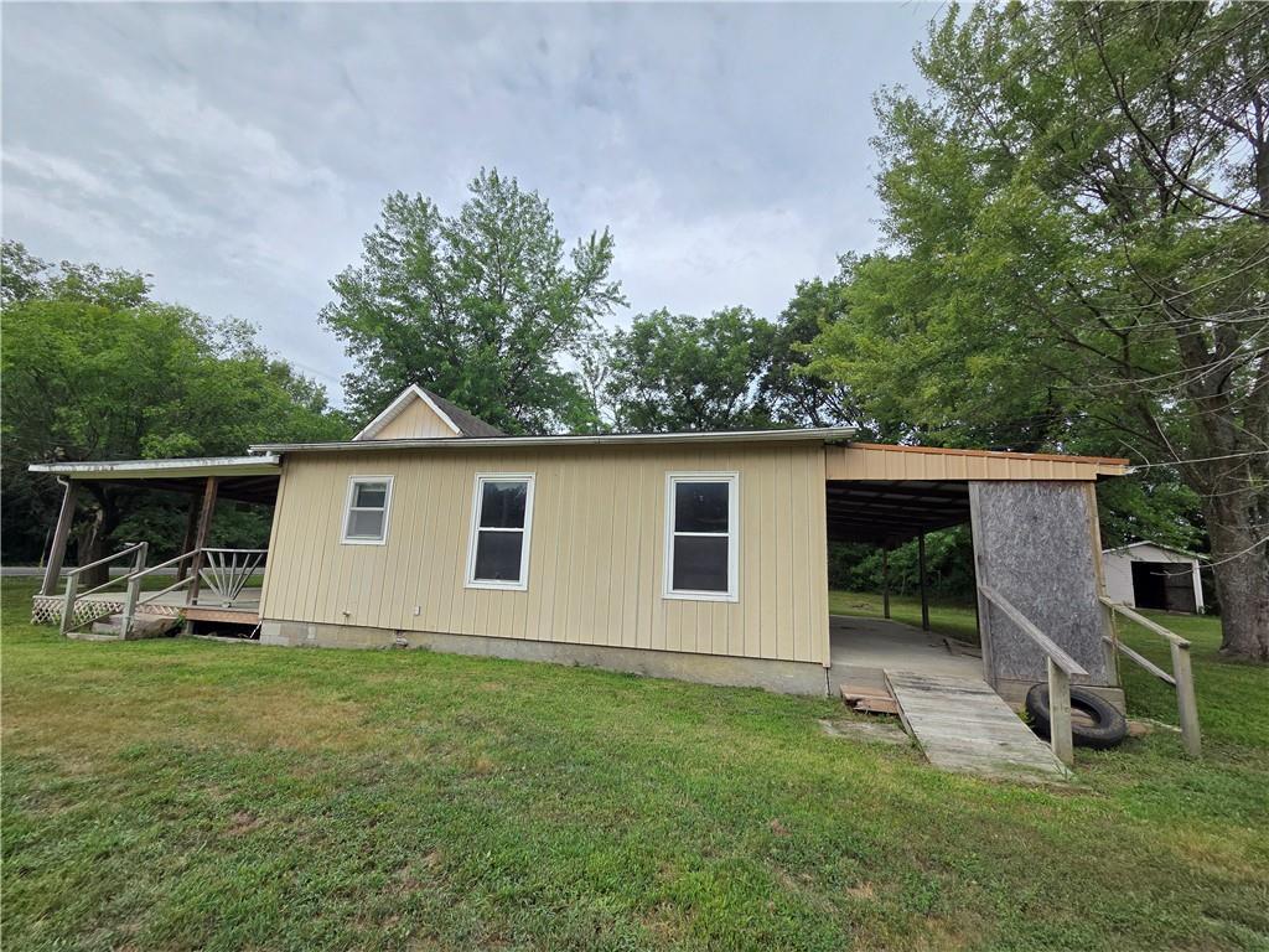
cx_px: 634
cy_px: 476
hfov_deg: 106.2
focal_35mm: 13
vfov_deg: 89.9
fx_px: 477
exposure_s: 1/1151
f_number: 2.2
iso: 50
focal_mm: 2.2
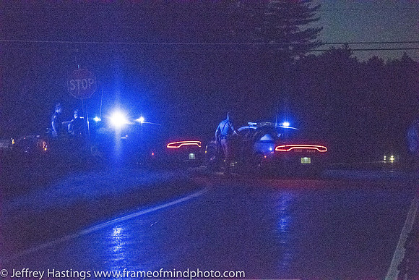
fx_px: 1781
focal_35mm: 153
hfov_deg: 13.4
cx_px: 210
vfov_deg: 9.0
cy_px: 140
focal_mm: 102
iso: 16000
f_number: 4.5
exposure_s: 1/2000
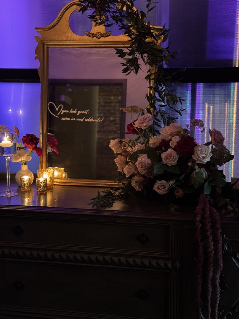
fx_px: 442
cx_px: 120
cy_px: 160
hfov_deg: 30.3
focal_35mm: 48
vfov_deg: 39.7
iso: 1250
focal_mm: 6.76
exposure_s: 1/20
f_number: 1.78
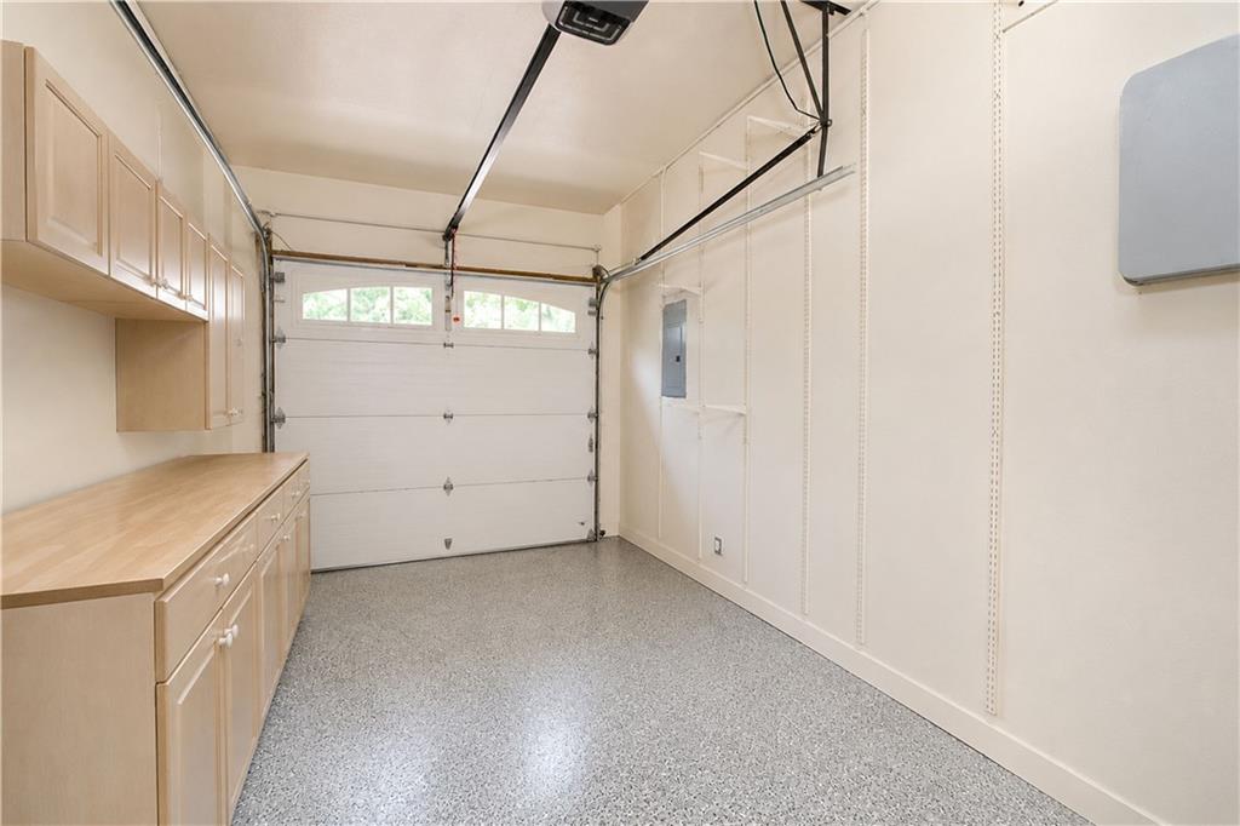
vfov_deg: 77.3
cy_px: 413
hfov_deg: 100.4
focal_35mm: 15
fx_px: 516
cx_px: 620
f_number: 8
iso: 2000
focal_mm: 10
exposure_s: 1/80
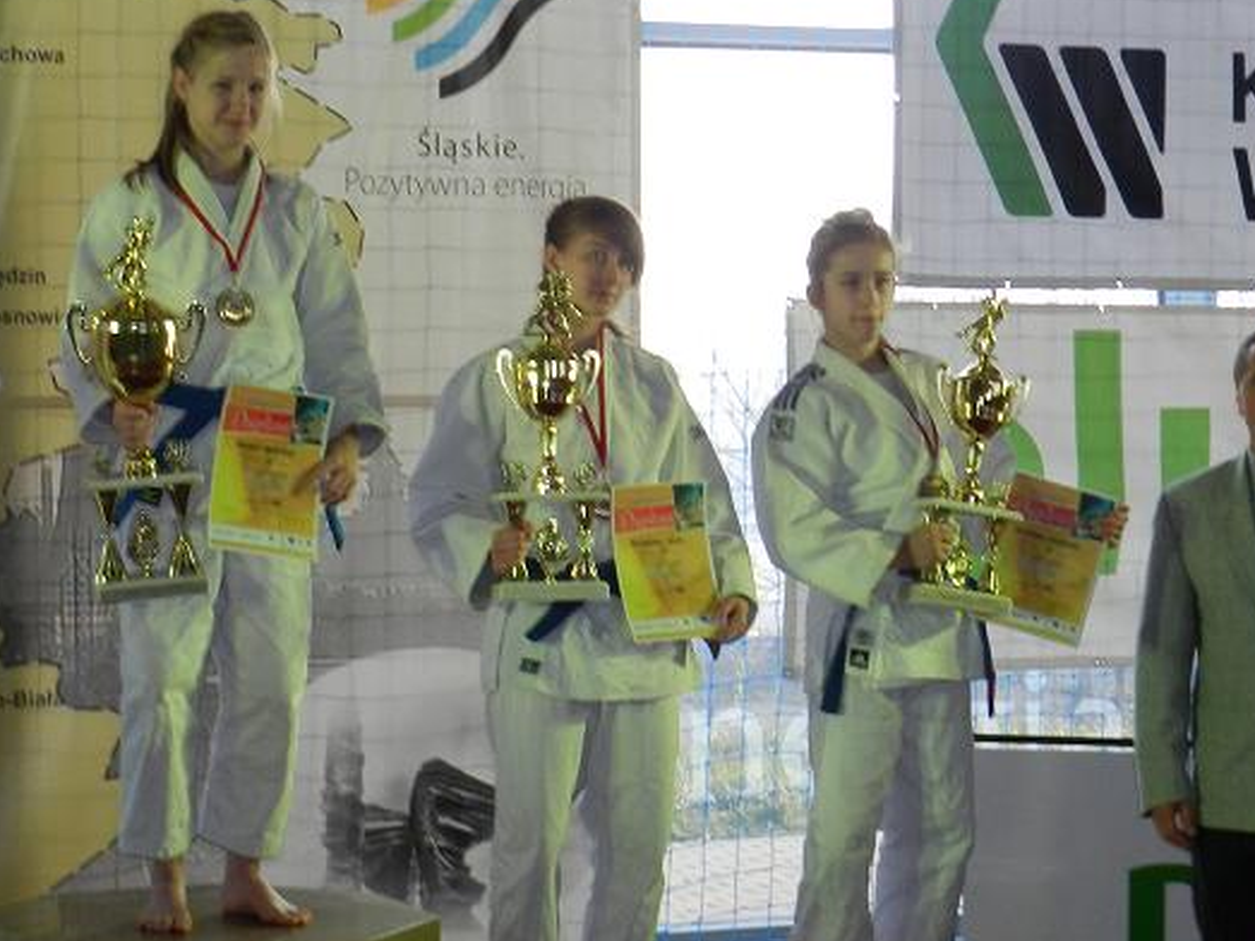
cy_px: 672
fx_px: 3190
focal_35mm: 88
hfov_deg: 22.1
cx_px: 336
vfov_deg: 16.7
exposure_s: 1/30
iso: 200
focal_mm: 8.1
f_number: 4.2
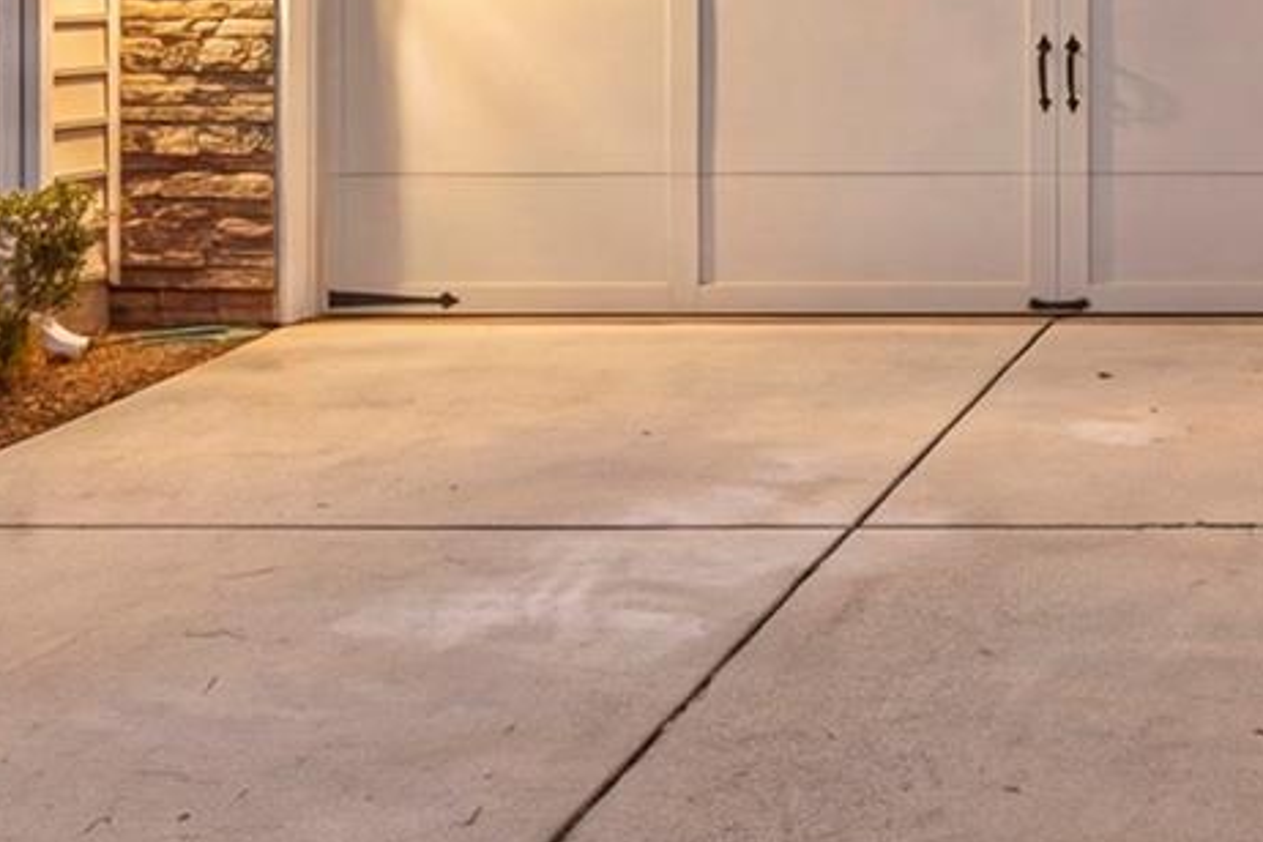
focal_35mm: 71
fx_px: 2491
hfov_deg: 25.4
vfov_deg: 17.2
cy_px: -455
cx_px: 1542
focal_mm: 16
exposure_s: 1/20
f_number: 14
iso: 100
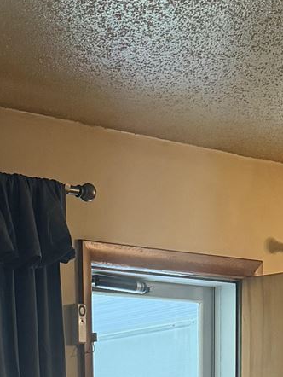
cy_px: 809
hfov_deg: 11.8
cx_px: 53
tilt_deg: -13.9
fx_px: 1361
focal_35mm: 125
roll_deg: +1.3
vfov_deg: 13.1
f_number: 1.78
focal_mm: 6.76
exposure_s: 1/60
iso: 250
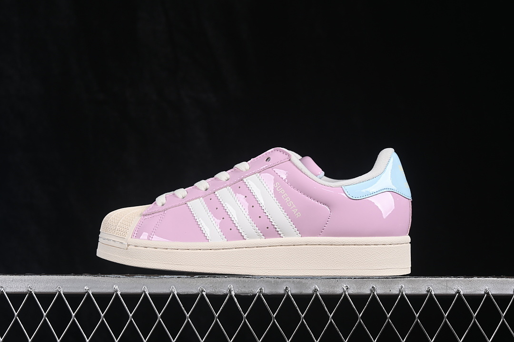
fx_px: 1071
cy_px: 171
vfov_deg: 18.2
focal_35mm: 75
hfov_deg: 27.0
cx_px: 257
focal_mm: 50
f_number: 8
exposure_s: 1/80
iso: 160
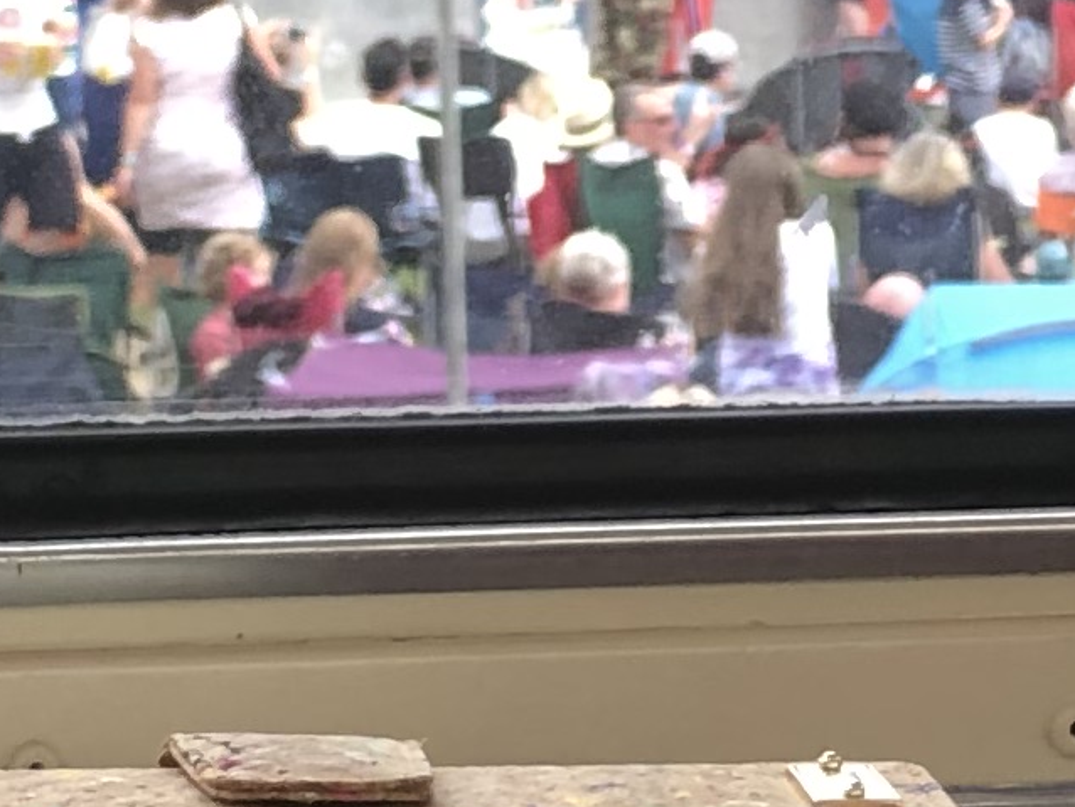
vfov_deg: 4.1
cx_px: -1737
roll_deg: +1.6
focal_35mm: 360
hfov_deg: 5.3
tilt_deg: -10.4
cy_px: 974
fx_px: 11184
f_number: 2.8
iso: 40
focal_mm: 6.6
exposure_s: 1/120
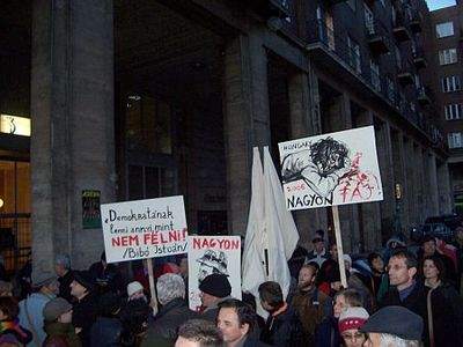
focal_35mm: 34
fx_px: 455
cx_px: 232
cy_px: 174
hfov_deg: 54.0
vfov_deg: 41.8
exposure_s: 1/60
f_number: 2.7
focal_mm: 5.6
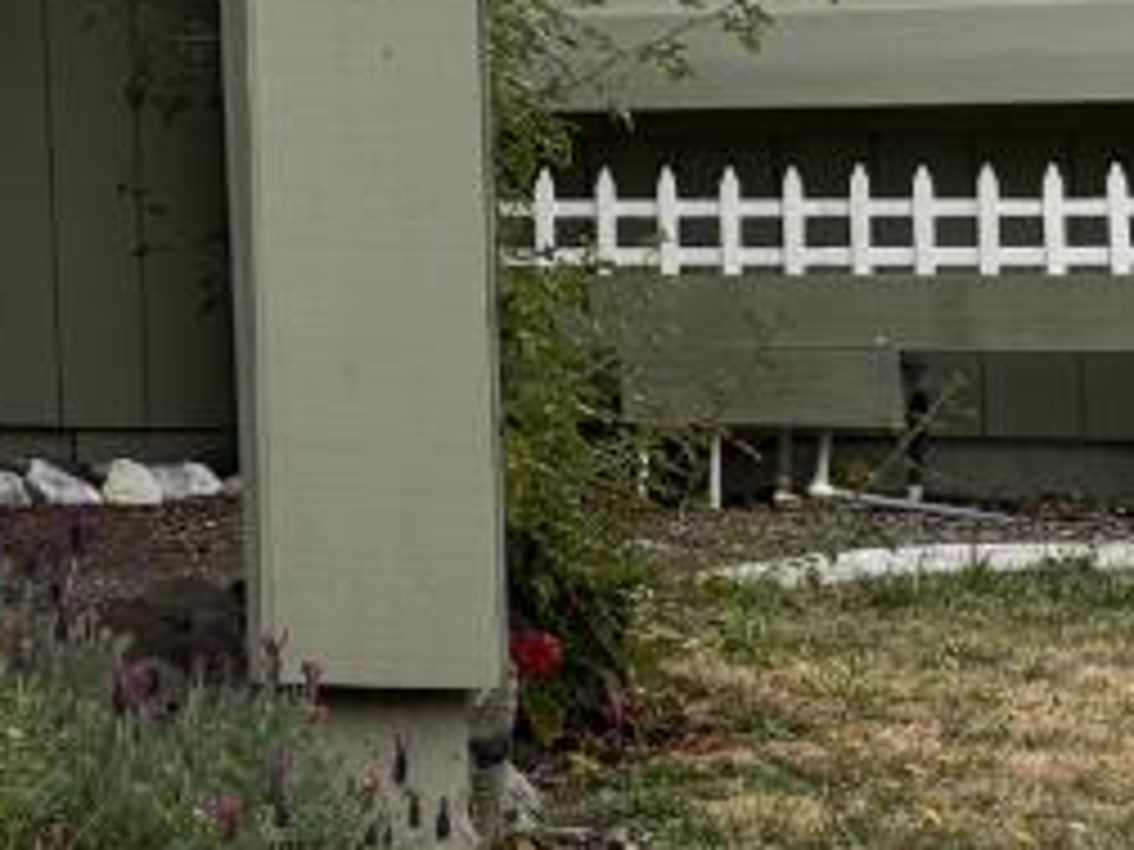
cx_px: -1876
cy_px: -128
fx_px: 4685
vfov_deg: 10.2
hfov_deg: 10.9
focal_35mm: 143
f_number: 1.78
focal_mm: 6.76
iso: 100
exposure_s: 1/3279
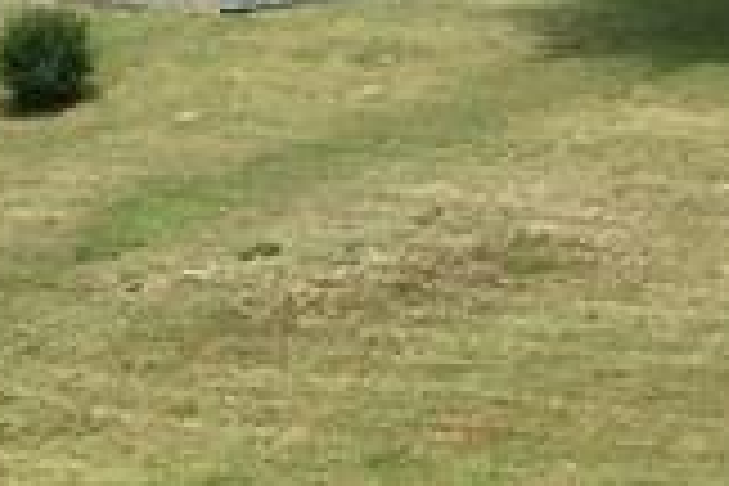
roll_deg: +1.9
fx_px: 3867
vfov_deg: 7.2
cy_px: 140
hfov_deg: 10.5
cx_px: -284
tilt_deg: -8.0
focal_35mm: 191
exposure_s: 1/1748
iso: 25
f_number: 2.2
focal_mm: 4.15
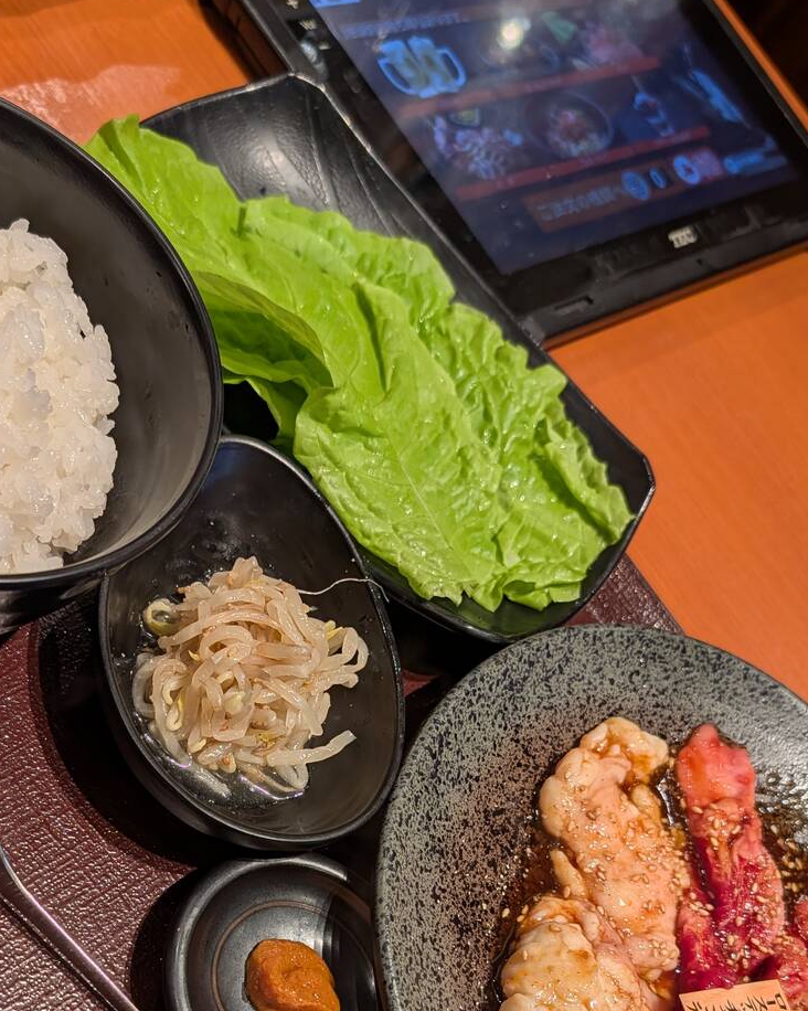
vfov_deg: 42.4
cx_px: 315
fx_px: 1226
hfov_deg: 36.3
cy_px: 834
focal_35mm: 41
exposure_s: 1/417
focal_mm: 6.9
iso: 21
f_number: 1.68
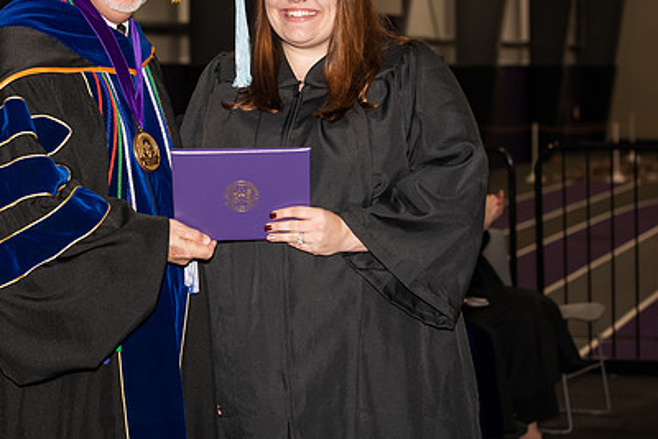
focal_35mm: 119
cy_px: 122
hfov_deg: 17.2
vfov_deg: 11.5
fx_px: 2176
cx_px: 230
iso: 1000
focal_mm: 82
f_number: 5.6
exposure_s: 1/200
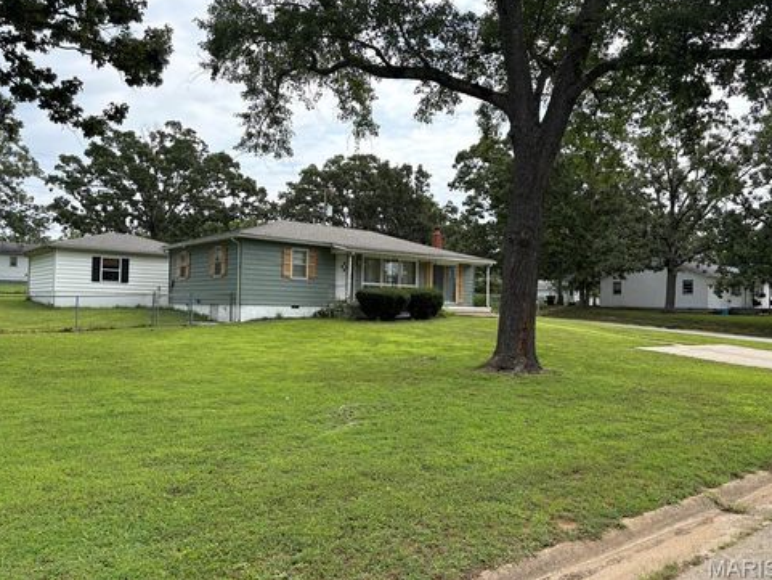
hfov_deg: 65.3
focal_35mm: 27
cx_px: 385
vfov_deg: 51.4
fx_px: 602
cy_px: 284
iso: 64
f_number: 1.6
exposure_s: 1/1953
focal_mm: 5.96
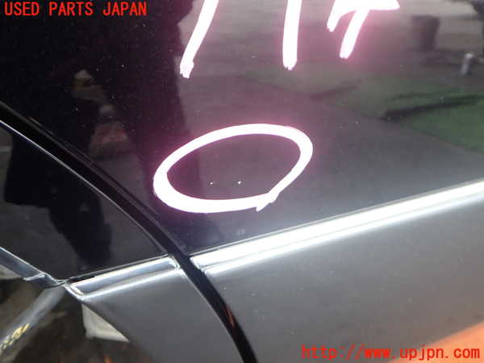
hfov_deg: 60.0
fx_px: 419
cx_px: 242
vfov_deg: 46.8
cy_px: 182
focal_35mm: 30
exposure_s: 1/100
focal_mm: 5.4
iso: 200
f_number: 2.3
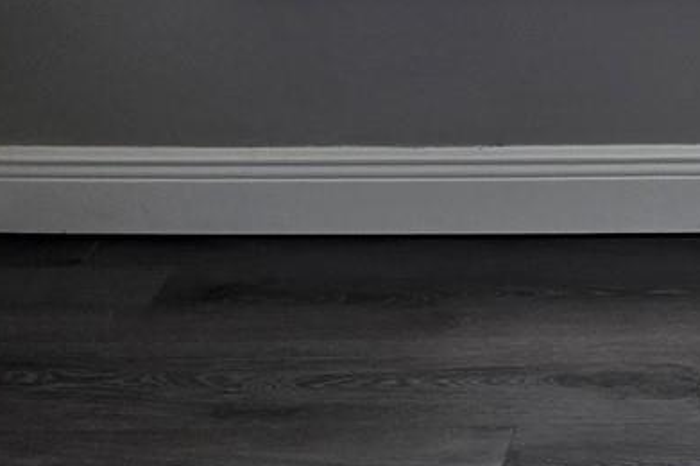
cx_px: 983
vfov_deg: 13.5
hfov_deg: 18.9
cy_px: -102
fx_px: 1904
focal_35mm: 98
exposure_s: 1/1709
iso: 64
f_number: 1.4
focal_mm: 6.5
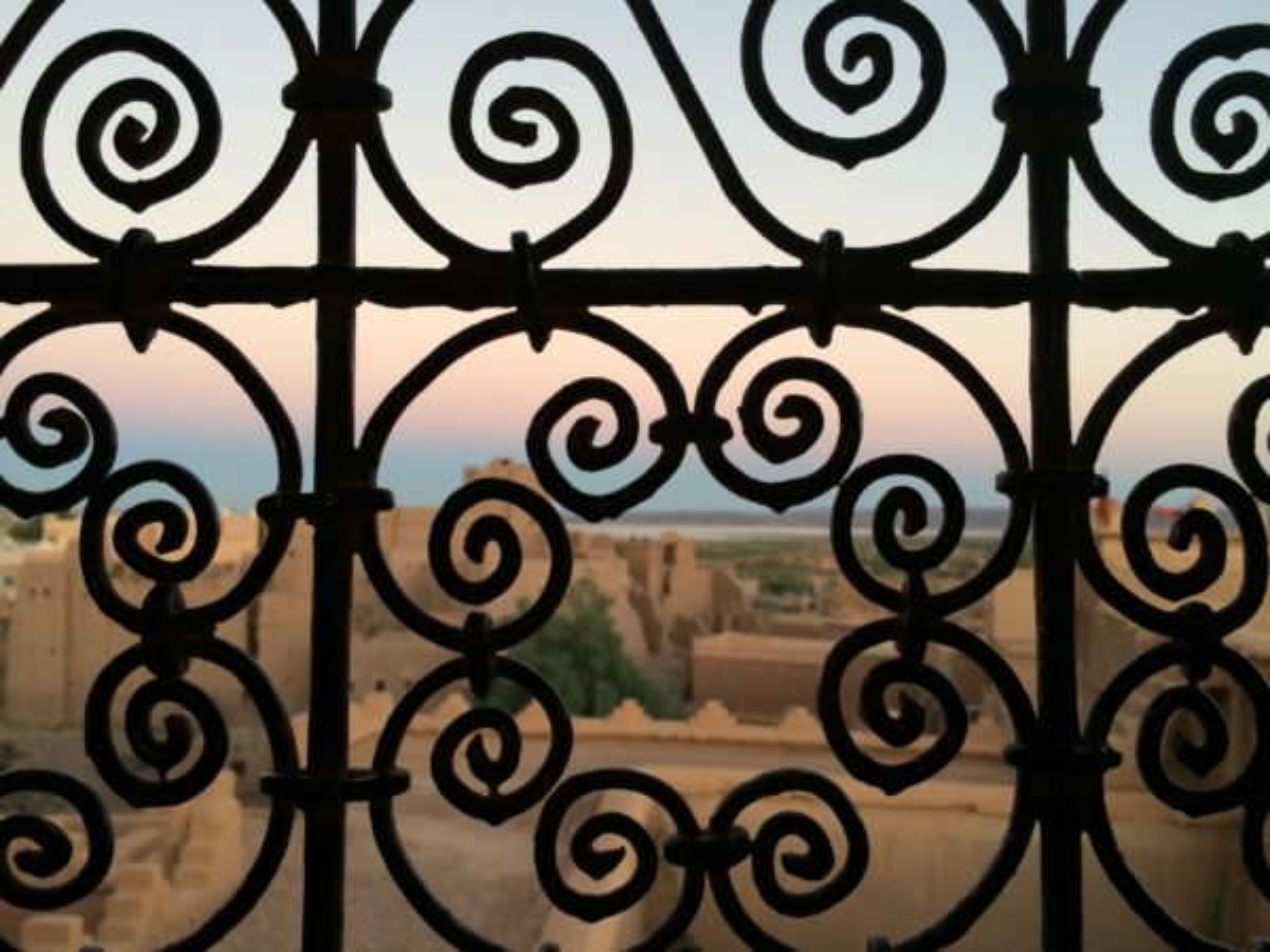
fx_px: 1064
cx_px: 635
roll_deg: +0.3
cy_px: 476
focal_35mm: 29
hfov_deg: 61.7
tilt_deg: +1.6
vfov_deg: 48.2
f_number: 2.2
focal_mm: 4.15
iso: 64
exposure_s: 1/33
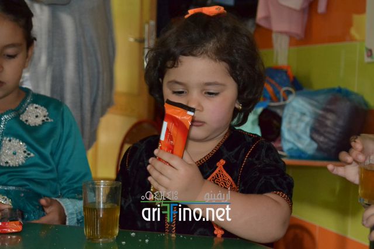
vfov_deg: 20.1
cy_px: 124
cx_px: 187
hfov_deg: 29.9
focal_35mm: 68
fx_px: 701
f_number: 5.3
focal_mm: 45
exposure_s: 1/60
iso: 3200
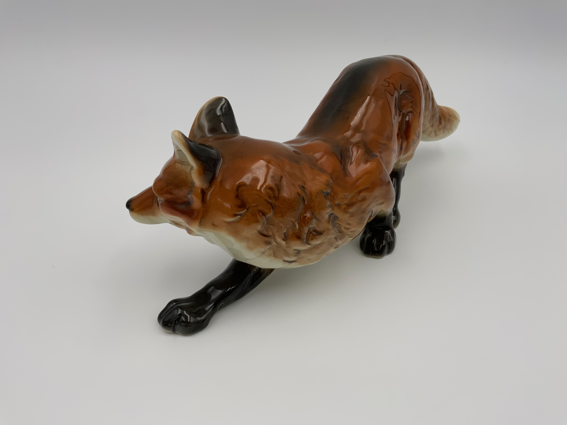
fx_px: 475
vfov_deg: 48.2
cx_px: 284
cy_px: 212
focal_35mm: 29
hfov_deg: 61.7
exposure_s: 1/997
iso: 16
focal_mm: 3
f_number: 1.8
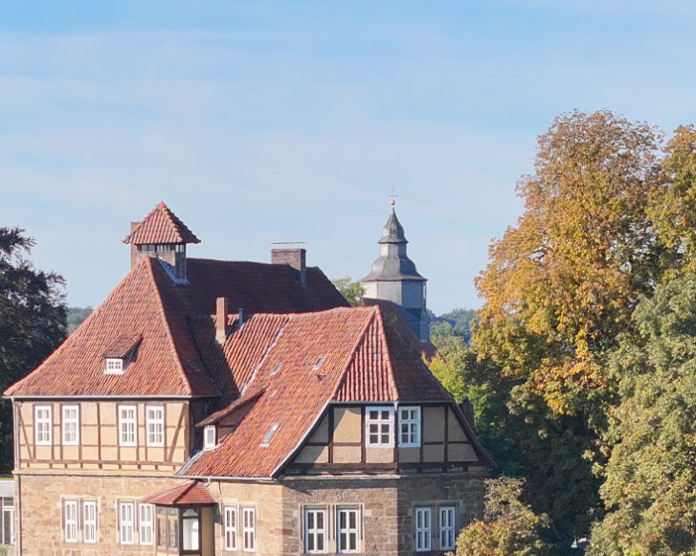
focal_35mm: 188
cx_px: 221
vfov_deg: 8.1
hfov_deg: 10.3
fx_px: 3871
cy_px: 714
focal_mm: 19.4
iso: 190
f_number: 2.8
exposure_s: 1/1250
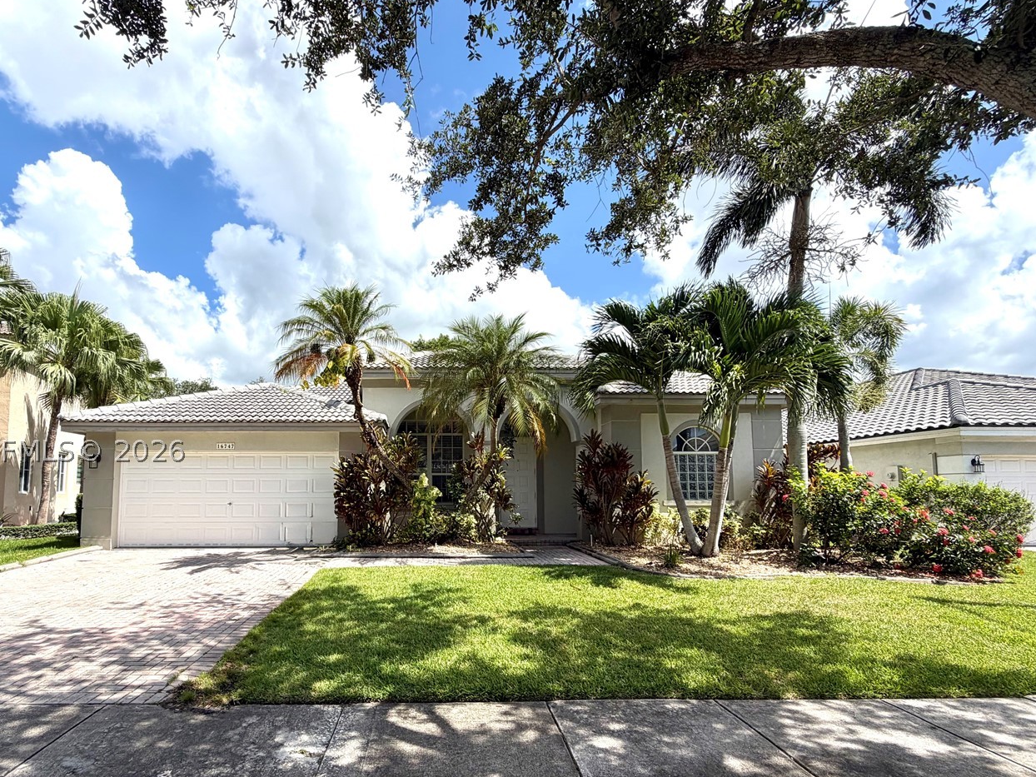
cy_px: 451
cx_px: 440
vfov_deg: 71.1
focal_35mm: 18
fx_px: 539
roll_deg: -0.2
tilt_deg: +4.6
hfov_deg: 87.1
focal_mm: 2.22
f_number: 2.2
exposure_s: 1/1017
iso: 20
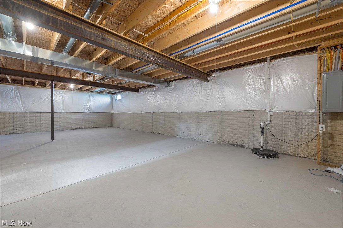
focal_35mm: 14
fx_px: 133
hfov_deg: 104.3
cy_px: 114
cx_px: 172
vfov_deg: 81.1
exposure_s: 1.3
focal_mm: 14
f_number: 9
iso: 100
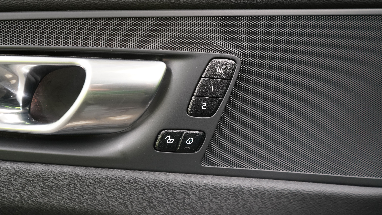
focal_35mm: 31
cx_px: 194
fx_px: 314
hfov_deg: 62.6
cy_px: 109
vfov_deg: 37.8
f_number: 5
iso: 1250
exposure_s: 1/15
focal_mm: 29
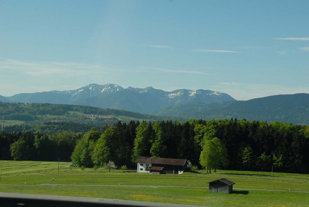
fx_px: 645
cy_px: 104
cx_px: 154
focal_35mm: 75
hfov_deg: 26.9
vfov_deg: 18.3
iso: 400
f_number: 10
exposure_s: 1/400
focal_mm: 50
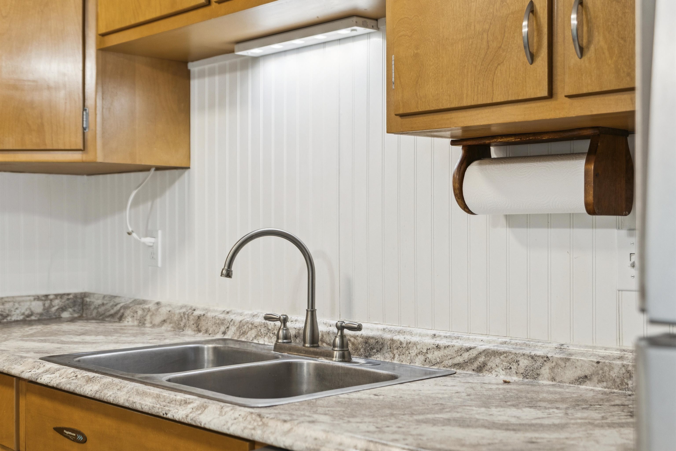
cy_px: 226
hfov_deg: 40.3
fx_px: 920
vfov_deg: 27.5
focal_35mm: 49
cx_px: 338
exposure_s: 1/30
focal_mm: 33
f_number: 2.8
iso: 400
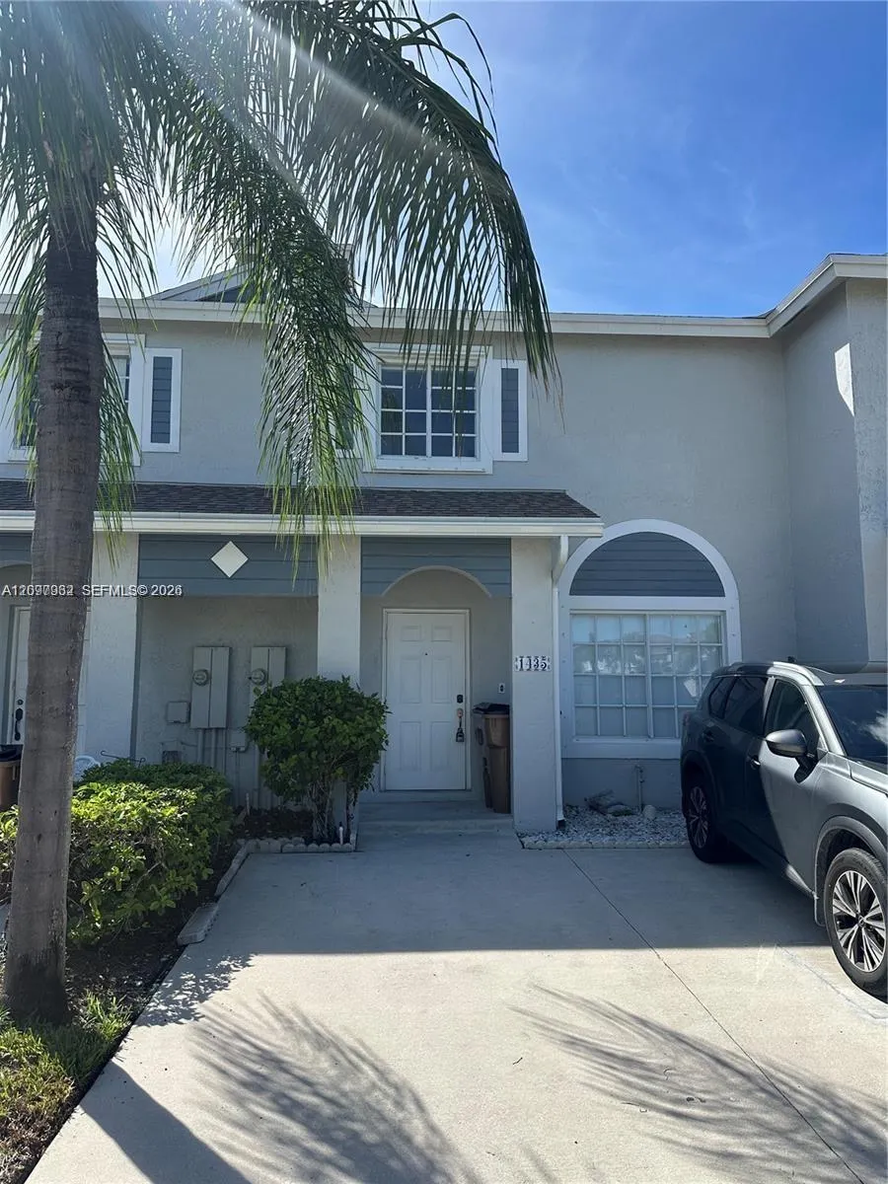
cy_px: 592
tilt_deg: +8.5
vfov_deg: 71.6
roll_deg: +0.1
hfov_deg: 56.8
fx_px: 821
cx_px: 444
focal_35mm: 24
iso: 80
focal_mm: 6.86
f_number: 1.78
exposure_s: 1/4016
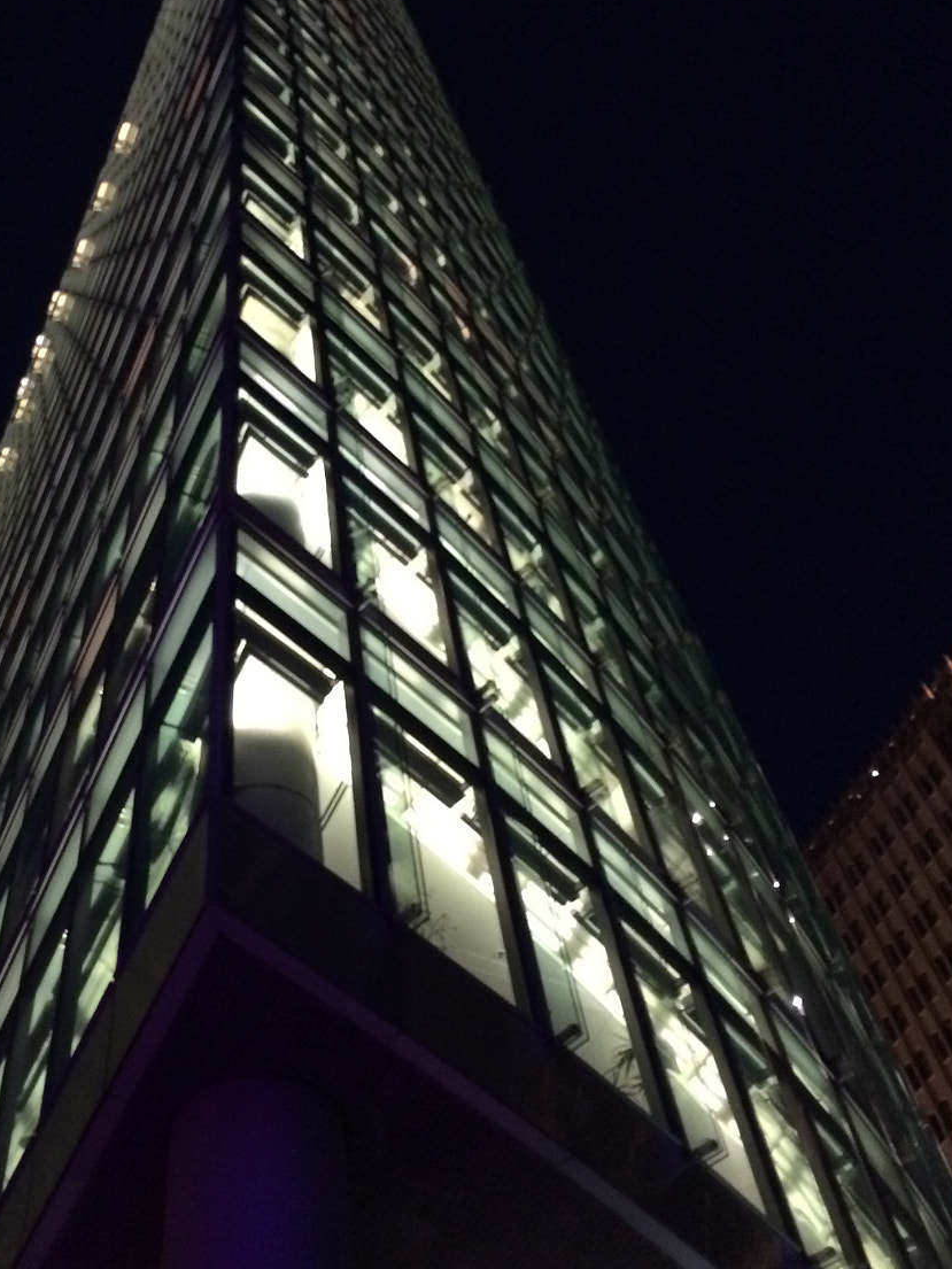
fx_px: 1540
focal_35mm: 42
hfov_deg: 33.9
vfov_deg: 44.8
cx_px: 292
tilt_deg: +56.3
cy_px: 617
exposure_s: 1/17
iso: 320
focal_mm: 4.15
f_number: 2.2
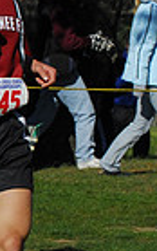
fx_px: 4569
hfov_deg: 2.0
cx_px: -303
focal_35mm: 668
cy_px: 123
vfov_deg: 3.1
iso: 400
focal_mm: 105
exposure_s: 1/1600
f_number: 7.1
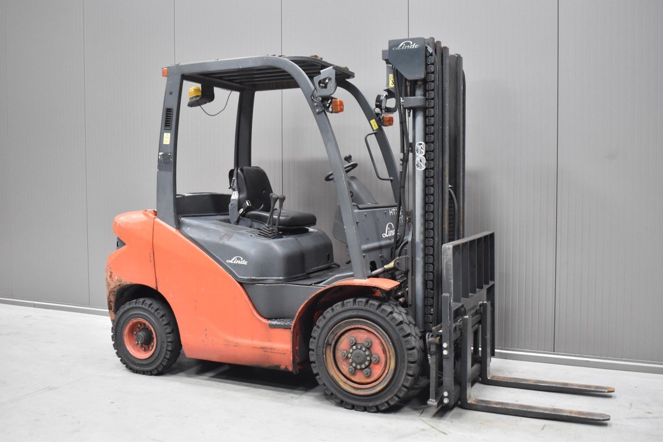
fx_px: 663
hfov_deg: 53.1
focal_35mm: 36
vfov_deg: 36.9
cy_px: 221
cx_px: 332
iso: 1600
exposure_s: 1/30
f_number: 4
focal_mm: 24
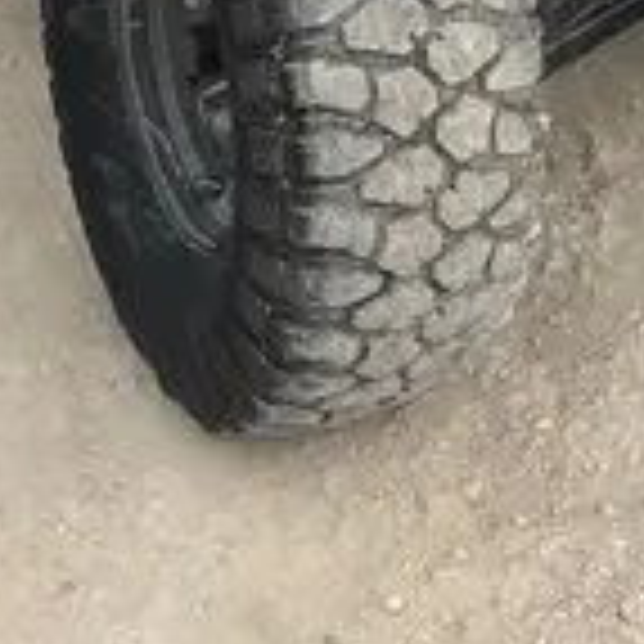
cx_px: 698
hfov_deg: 14.5
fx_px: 2484
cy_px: -718
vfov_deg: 12.6
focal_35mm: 118
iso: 50
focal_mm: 5.1
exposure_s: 1/3521
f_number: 1.6
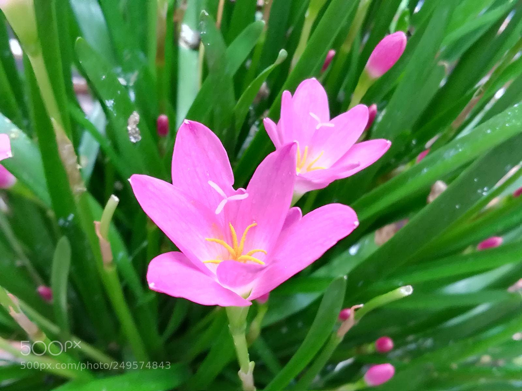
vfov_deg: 29.7
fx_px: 739
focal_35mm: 49
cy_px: 196
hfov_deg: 38.9
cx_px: 261
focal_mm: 3.83
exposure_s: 1/30
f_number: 2.2
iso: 125
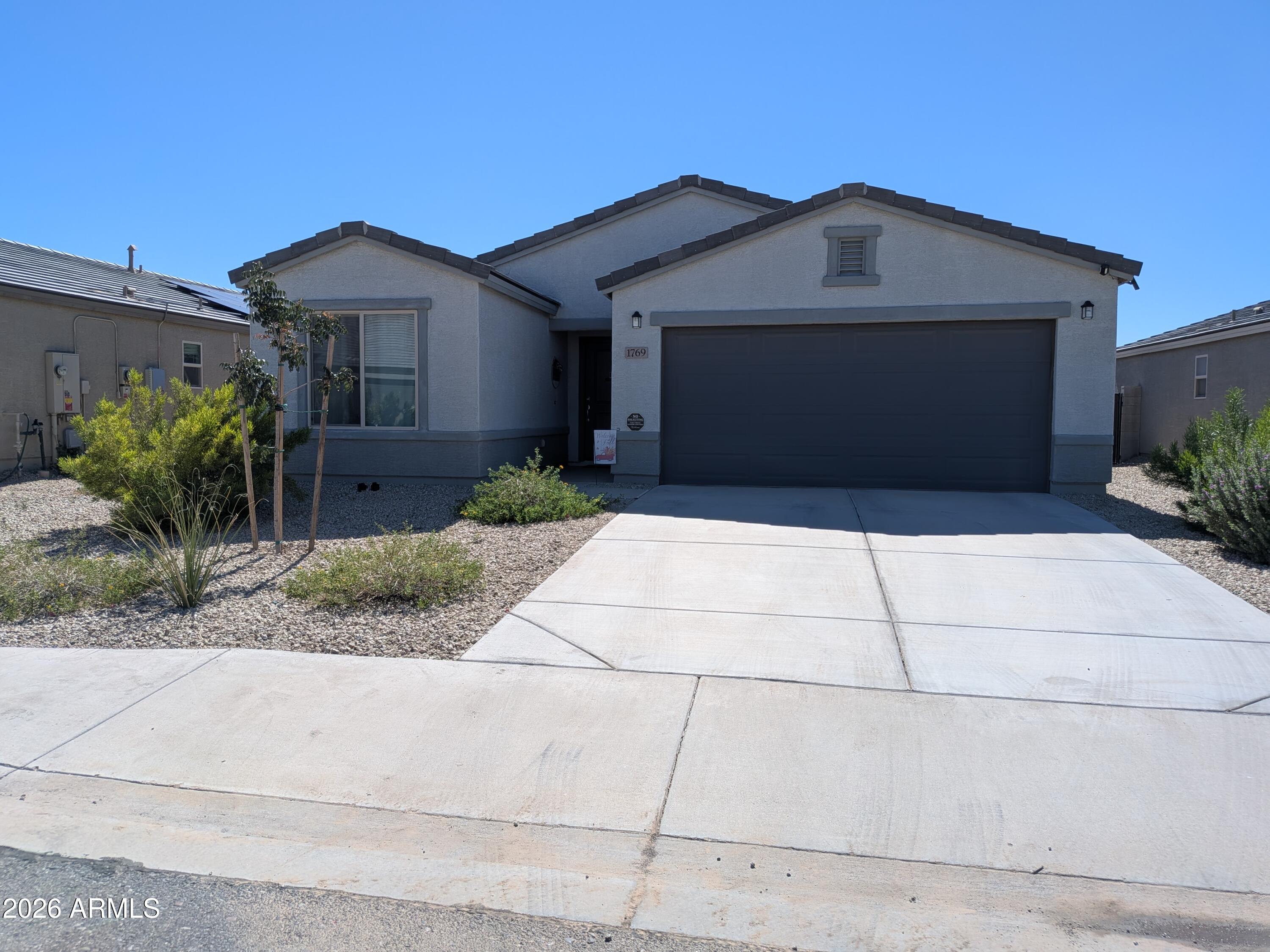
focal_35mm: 24
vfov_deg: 56.8
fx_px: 881
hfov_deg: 71.6
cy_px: 476
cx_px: 635
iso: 34
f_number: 1.7
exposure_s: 1/2160
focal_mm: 4.53
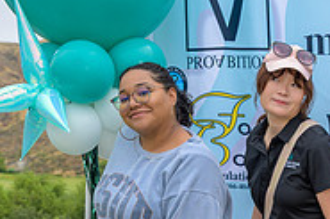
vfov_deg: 12.7
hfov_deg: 18.3
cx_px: 417
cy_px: 266
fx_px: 962
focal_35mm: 105
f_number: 4
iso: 125
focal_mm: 33.5
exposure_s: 1/200
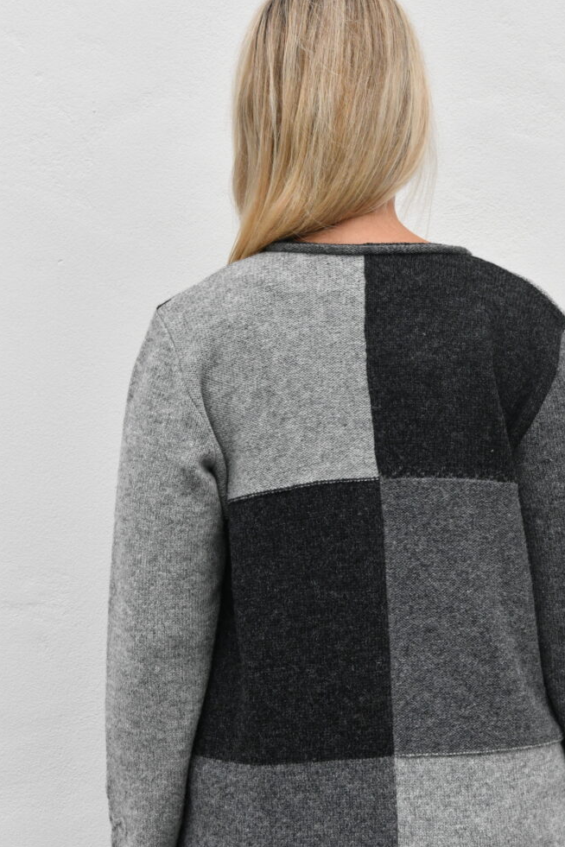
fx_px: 2519
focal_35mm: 107
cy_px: 426
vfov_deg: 19.1
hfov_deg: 12.8
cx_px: 331
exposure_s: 1/350
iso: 1600
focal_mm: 70
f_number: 9.5
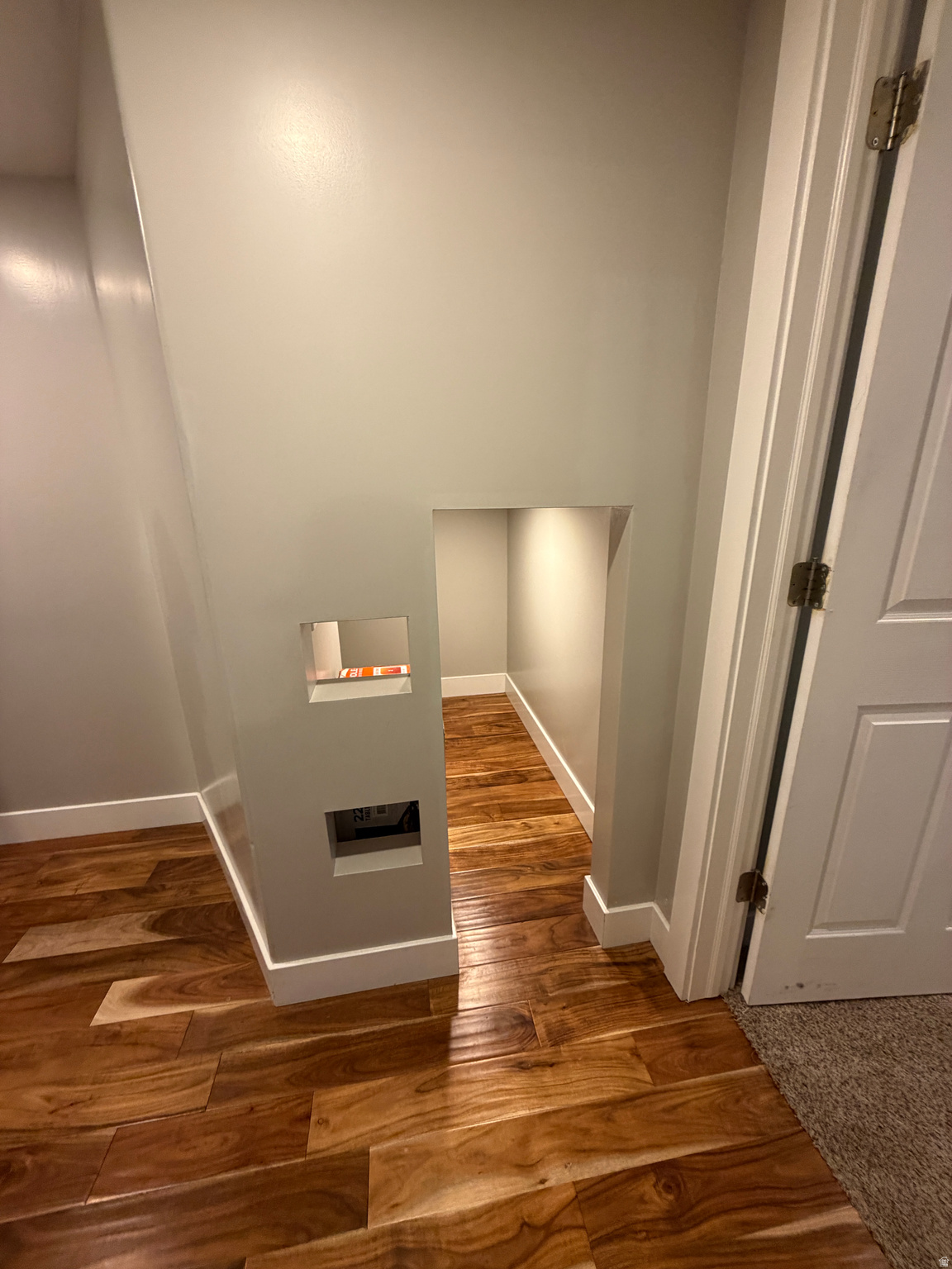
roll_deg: +0.6
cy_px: 634
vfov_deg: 102.1
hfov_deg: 85.7
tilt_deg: -13.8
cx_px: 476
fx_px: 513
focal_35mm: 14
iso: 320
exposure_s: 1/60
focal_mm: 2.22
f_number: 2.2
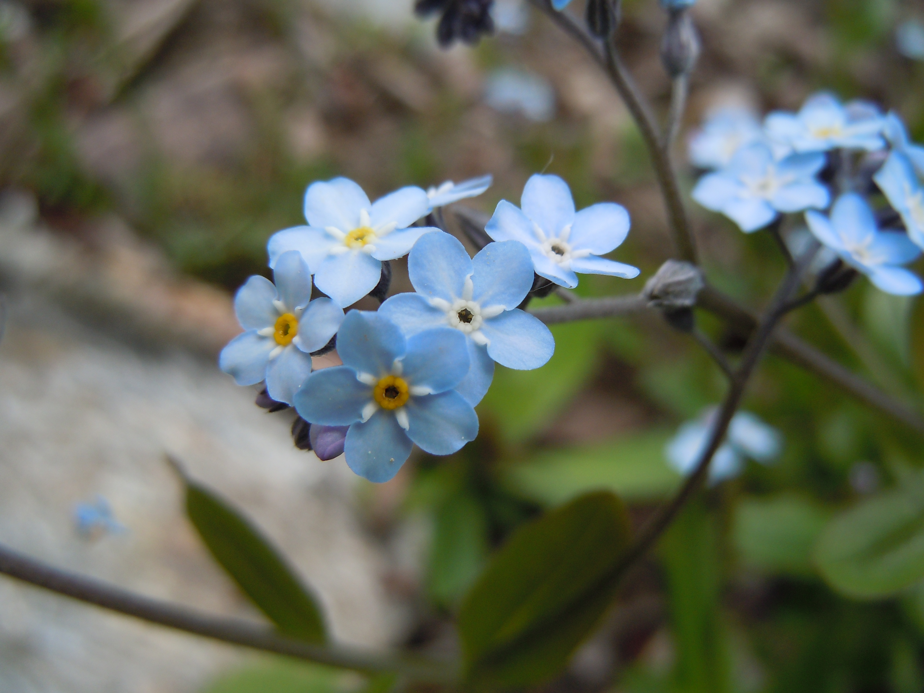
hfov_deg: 60.0
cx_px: 462
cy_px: 346
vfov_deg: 46.8
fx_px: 801
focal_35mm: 30
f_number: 3.5
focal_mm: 5.4
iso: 100
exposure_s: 1/320
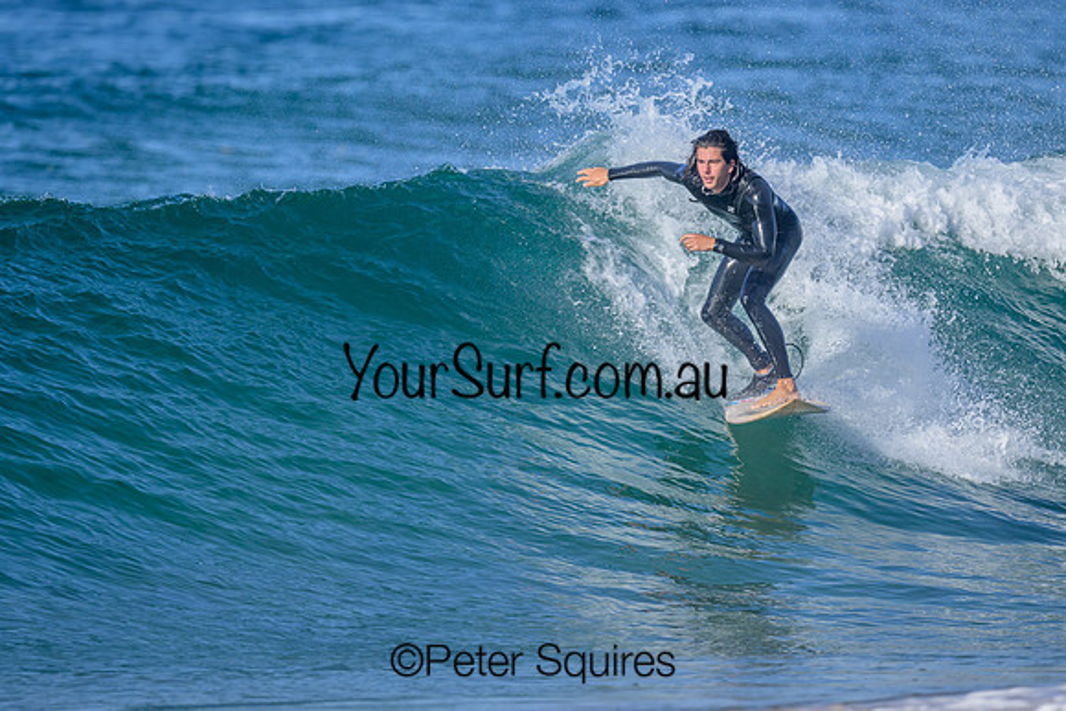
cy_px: 342
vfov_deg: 1.3
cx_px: 519
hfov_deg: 2.0
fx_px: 31215
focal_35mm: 1054
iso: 450
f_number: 6.3
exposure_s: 1/2000
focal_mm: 800
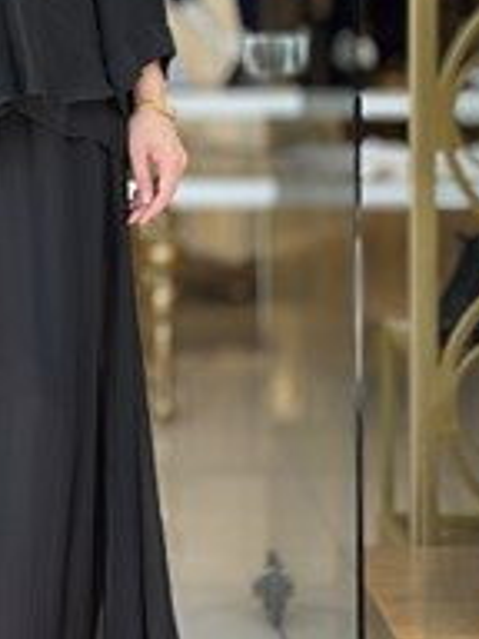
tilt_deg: -1.8
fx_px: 2399
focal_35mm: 130
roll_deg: -0.2
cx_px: -47
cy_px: 70
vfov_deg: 15.0
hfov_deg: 11.2
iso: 80
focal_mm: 6.86
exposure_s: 1/181
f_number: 1.78
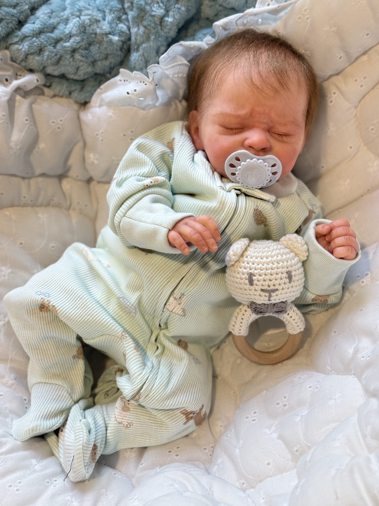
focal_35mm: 48
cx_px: 190
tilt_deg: -61.0
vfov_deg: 39.7
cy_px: 253
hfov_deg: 30.3
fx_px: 701
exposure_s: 1/120
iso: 125
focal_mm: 6.76
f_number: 1.78
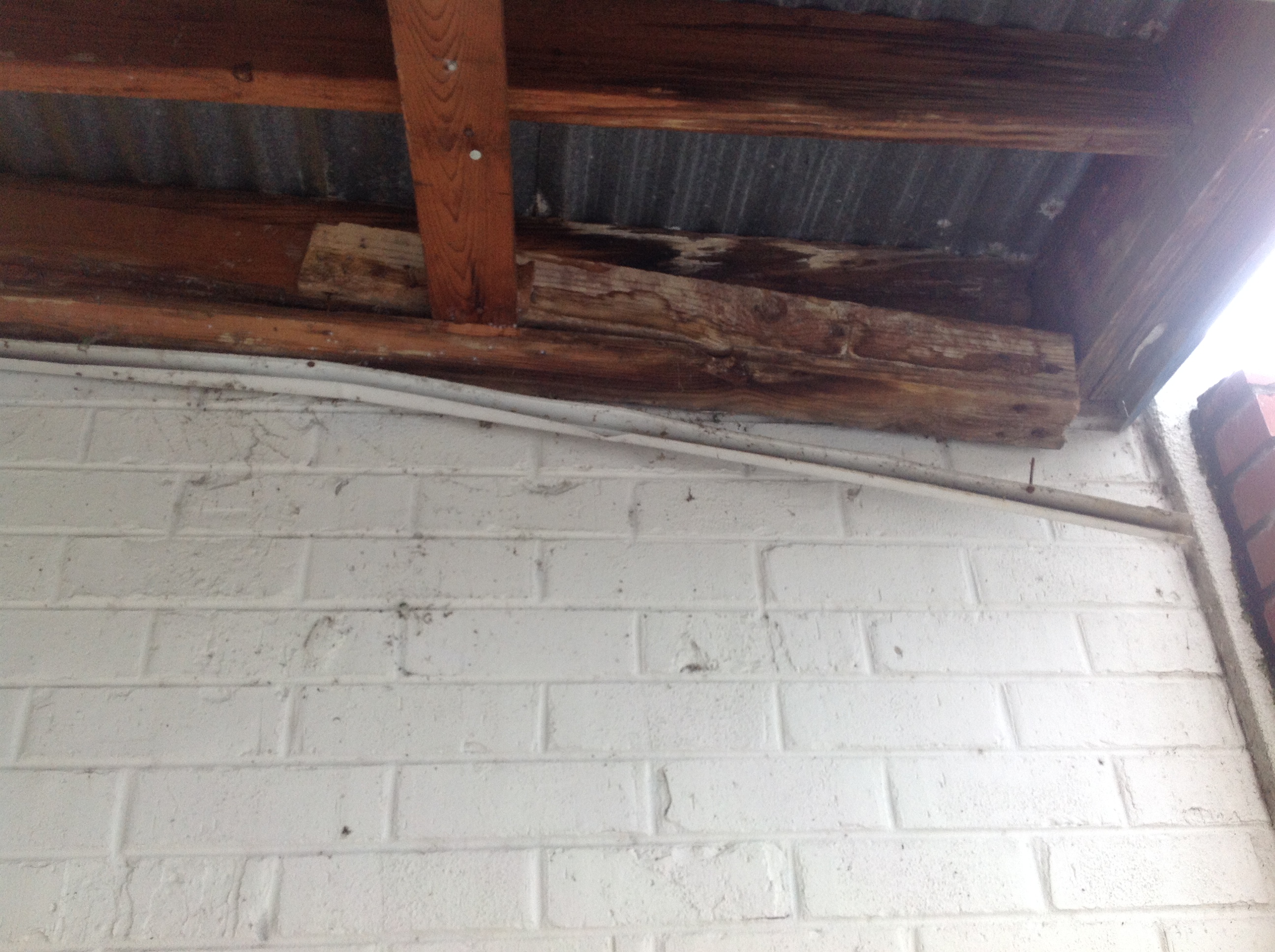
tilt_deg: +32.3
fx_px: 1287
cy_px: 476
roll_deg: +1.7
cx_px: 638
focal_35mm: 35
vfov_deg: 40.6
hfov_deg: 52.7
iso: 80
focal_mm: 4.28
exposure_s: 1/120
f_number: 2.4
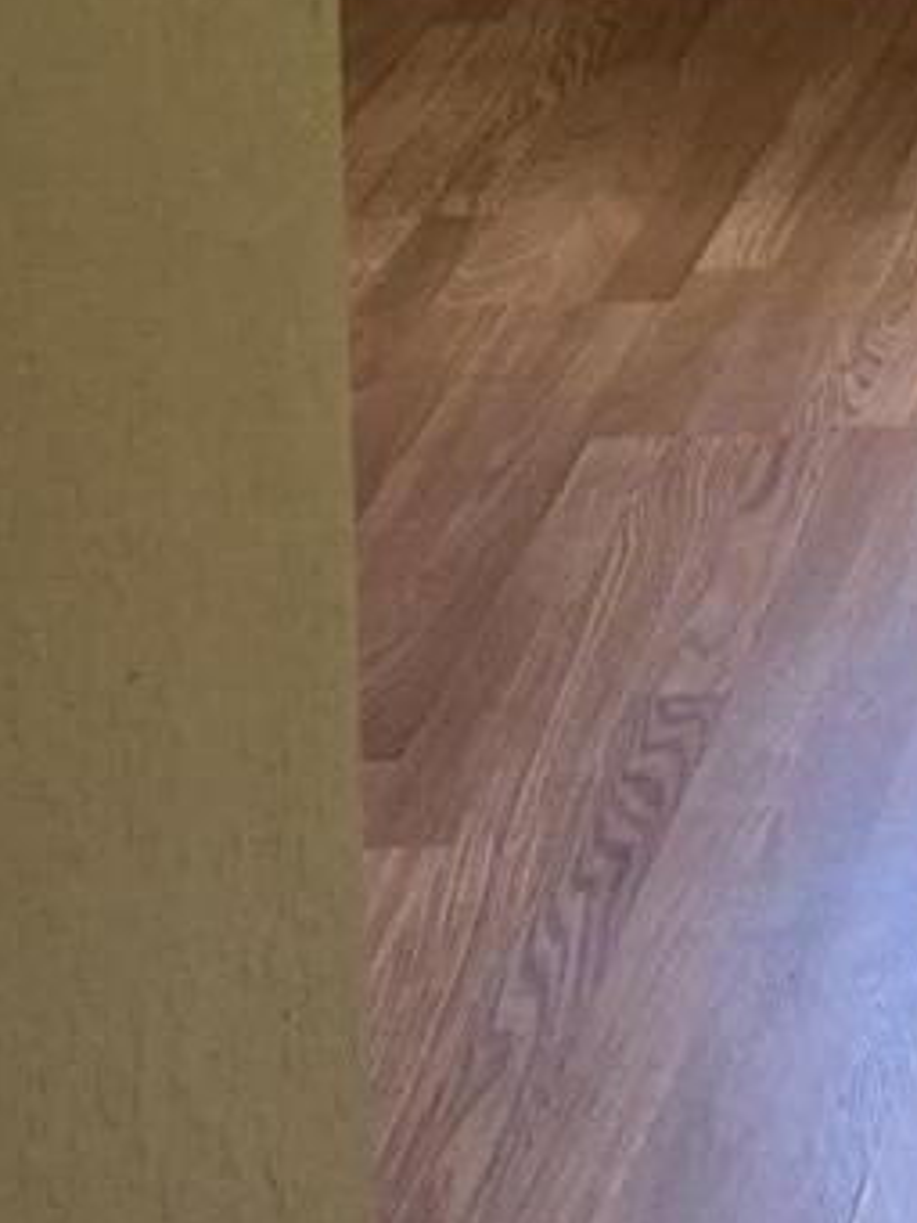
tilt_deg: -7.8
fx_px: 5404
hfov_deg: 9.0
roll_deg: +1.6
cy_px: -863
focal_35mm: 153
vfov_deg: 12.0
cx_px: 1938
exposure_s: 1/120
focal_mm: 5.7
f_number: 1.5
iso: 100
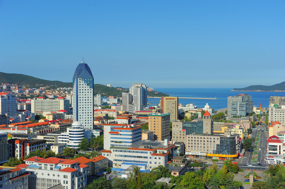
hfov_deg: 41.1
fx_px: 380
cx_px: 142
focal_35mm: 48
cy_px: 94
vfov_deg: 28.0
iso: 200
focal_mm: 48
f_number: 6.3
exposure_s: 1/1250
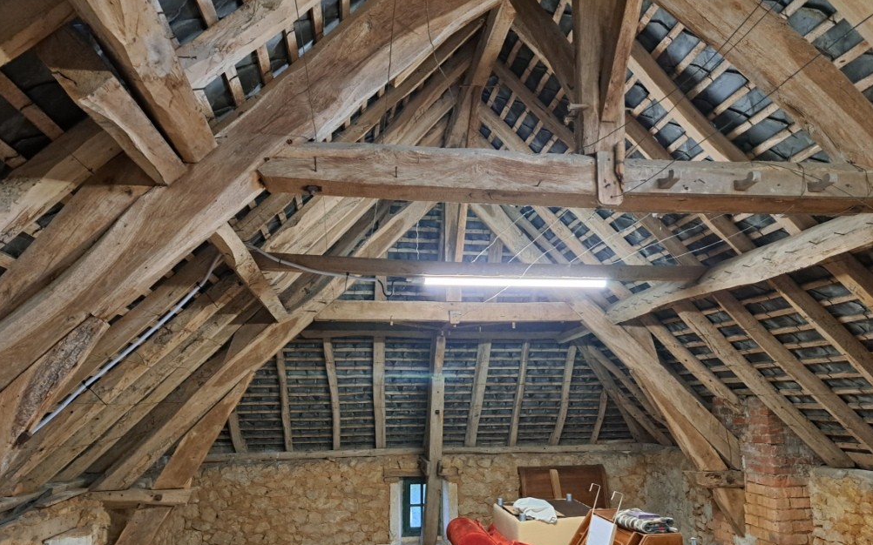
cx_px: 430
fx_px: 619
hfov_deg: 70.4
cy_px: 332
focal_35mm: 26
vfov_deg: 47.3
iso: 500
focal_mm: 5.23
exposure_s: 1/33
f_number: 1.8
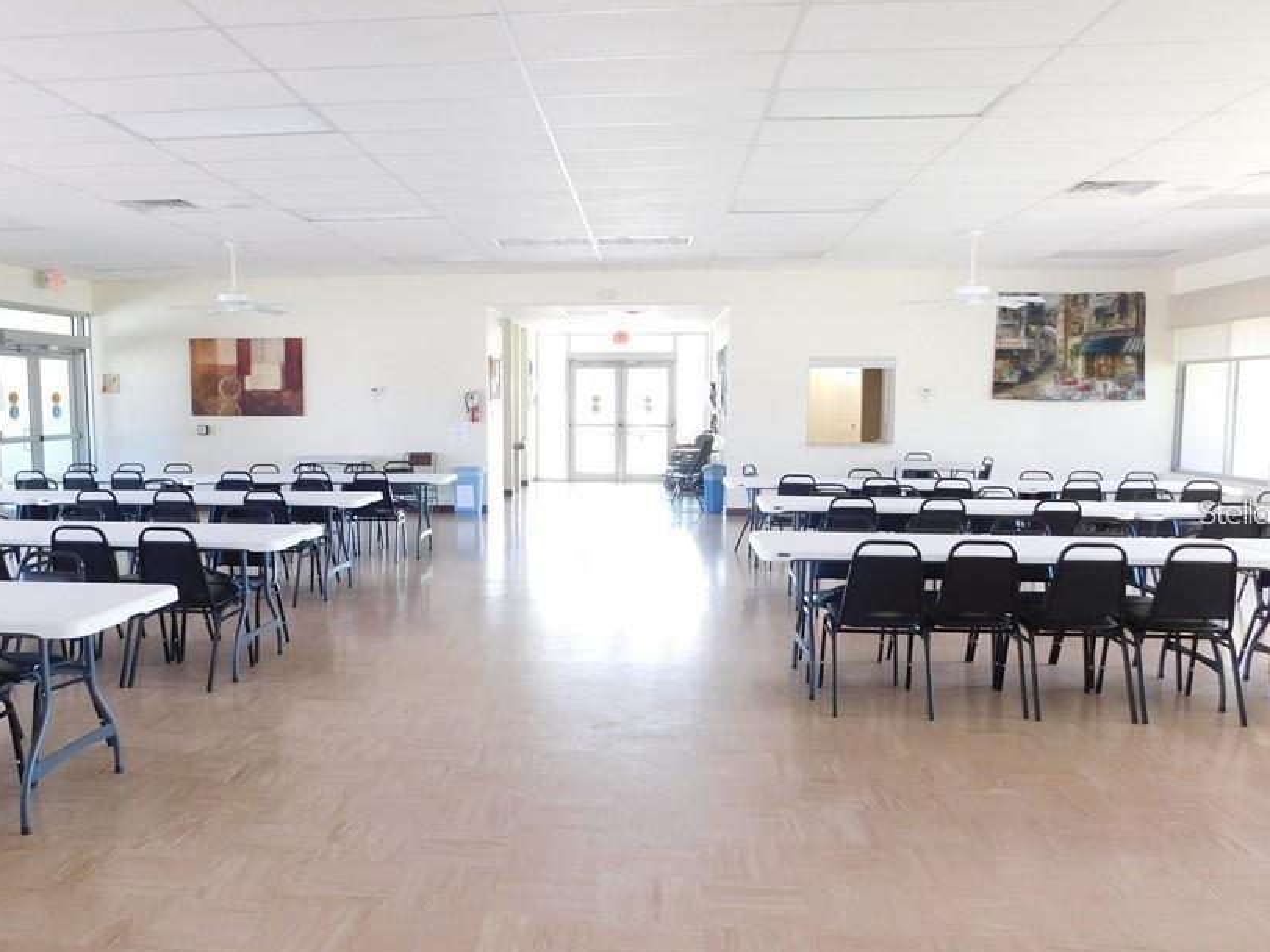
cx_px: 546
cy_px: 511
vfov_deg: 48.2
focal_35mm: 29
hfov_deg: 61.4
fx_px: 1064
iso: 140
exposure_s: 1/30
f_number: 3
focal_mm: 4
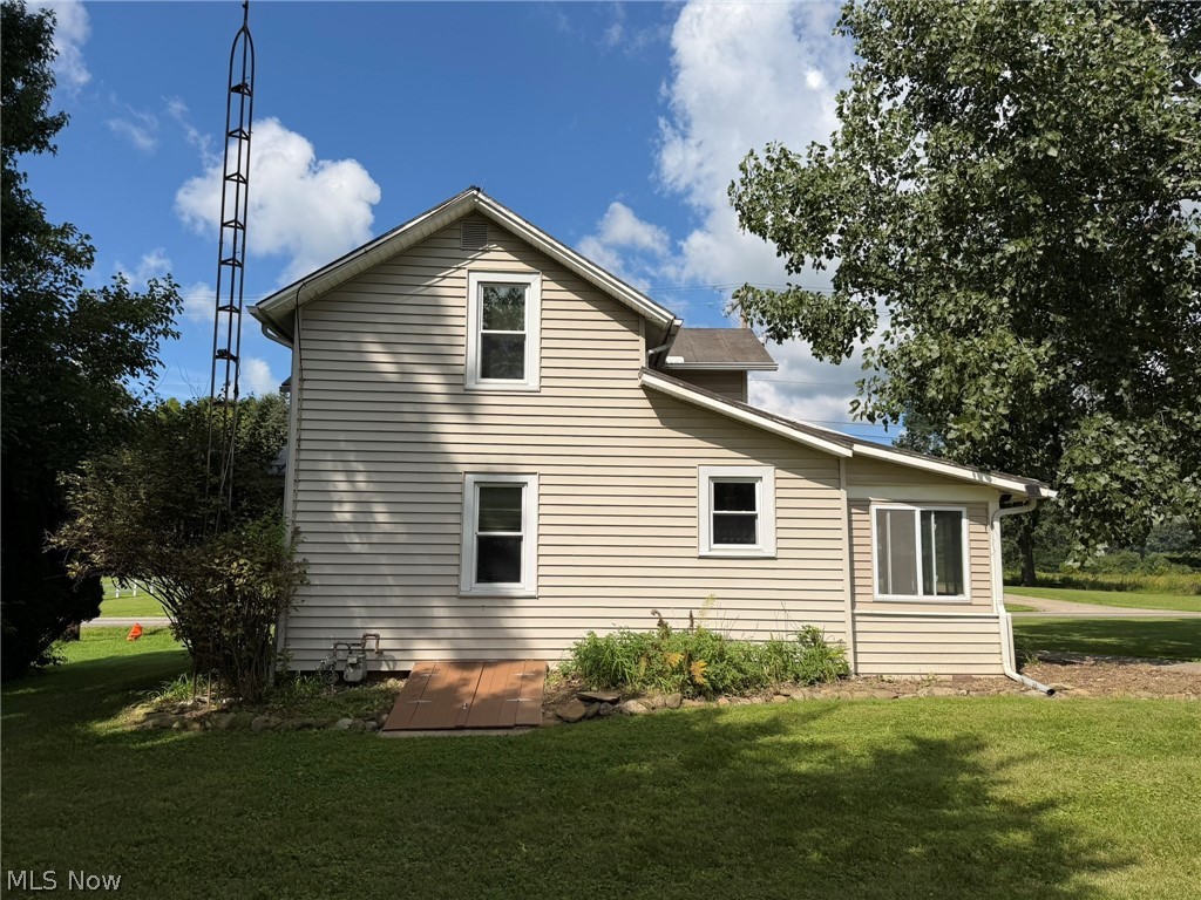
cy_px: 450
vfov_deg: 56.8
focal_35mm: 24
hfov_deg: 71.6
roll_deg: -0.3
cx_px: 600
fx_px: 833
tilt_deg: +7.8
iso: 80
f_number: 1.78
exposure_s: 1/6711
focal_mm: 6.76
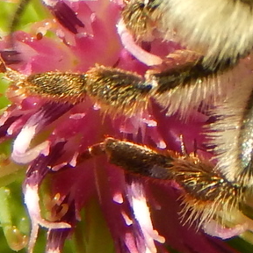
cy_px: 18
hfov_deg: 4.2
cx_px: 275
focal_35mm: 419
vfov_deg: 4.2
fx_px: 3465
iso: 125
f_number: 5.1
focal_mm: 28.7
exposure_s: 1/400
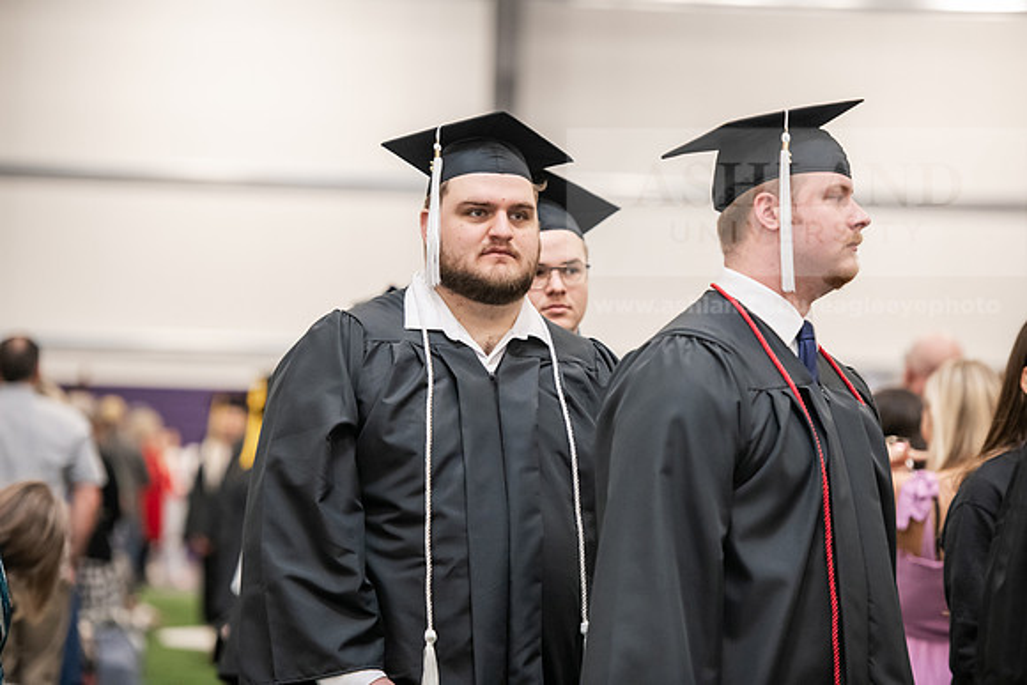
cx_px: 514
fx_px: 4280
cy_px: 342
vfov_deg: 9.2
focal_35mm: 150
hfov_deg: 13.7
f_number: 3.2
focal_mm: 150
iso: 2500
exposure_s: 1/200
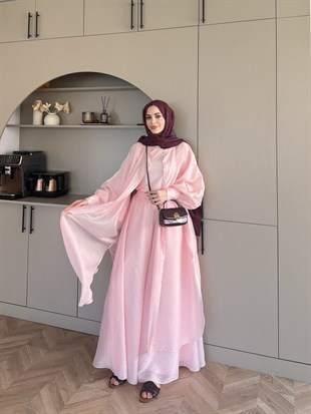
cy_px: 207
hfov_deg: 56.8
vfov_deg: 71.6
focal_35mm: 24
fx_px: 287
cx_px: 156
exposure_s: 1/302
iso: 200
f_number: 1.78
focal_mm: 6.76
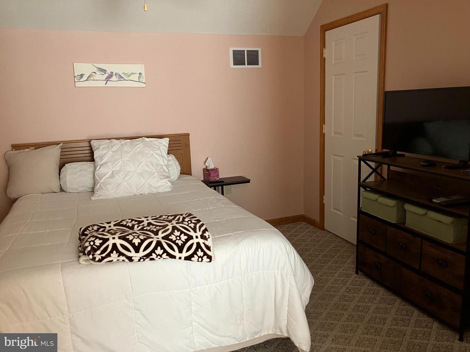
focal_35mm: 28
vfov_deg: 49.7
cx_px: 235
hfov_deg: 63.4
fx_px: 380
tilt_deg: -11.3
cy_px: 176
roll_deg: +2.5
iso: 250
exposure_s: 1/60
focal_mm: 3.99
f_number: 1.8
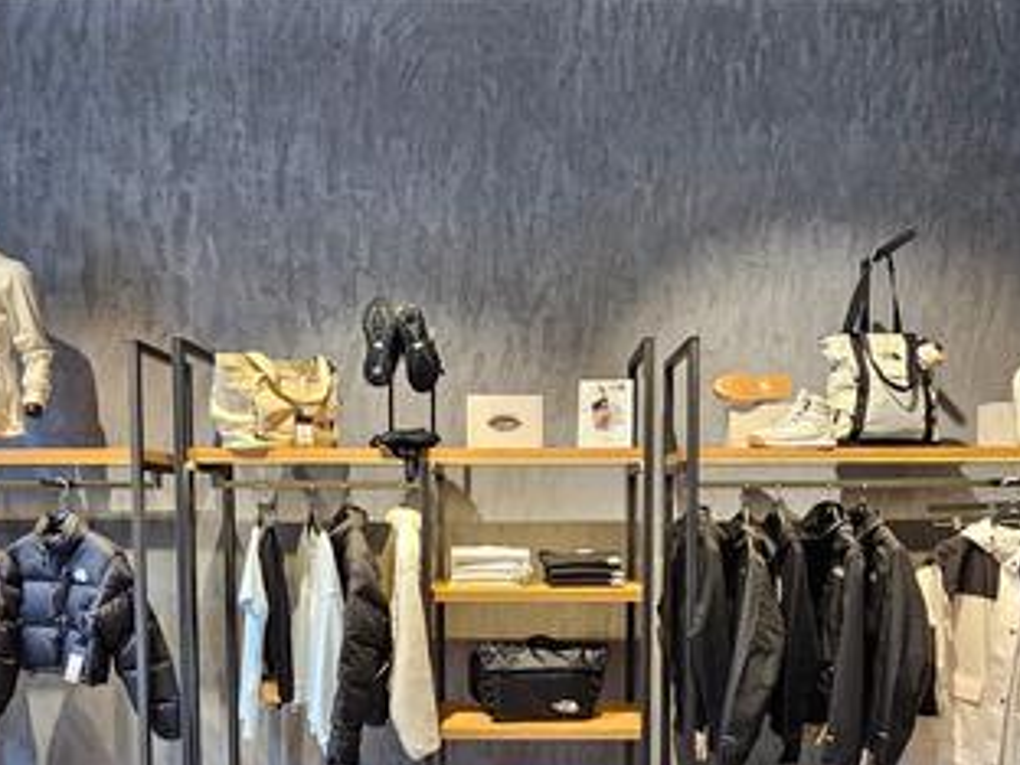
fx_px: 737
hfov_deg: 69.4
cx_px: 517
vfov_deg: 52.7
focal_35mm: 25
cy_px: 566
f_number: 2.2
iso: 125
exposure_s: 1/50
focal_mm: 2.2
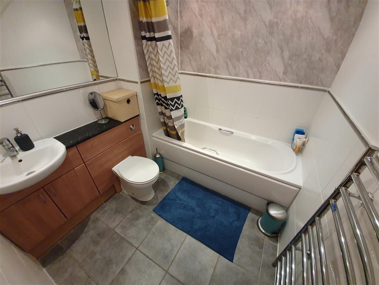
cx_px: 190
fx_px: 142
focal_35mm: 13
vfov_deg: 89.9
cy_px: 142
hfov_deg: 106.2
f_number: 2.2
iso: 500
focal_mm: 1.8
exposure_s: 1/33
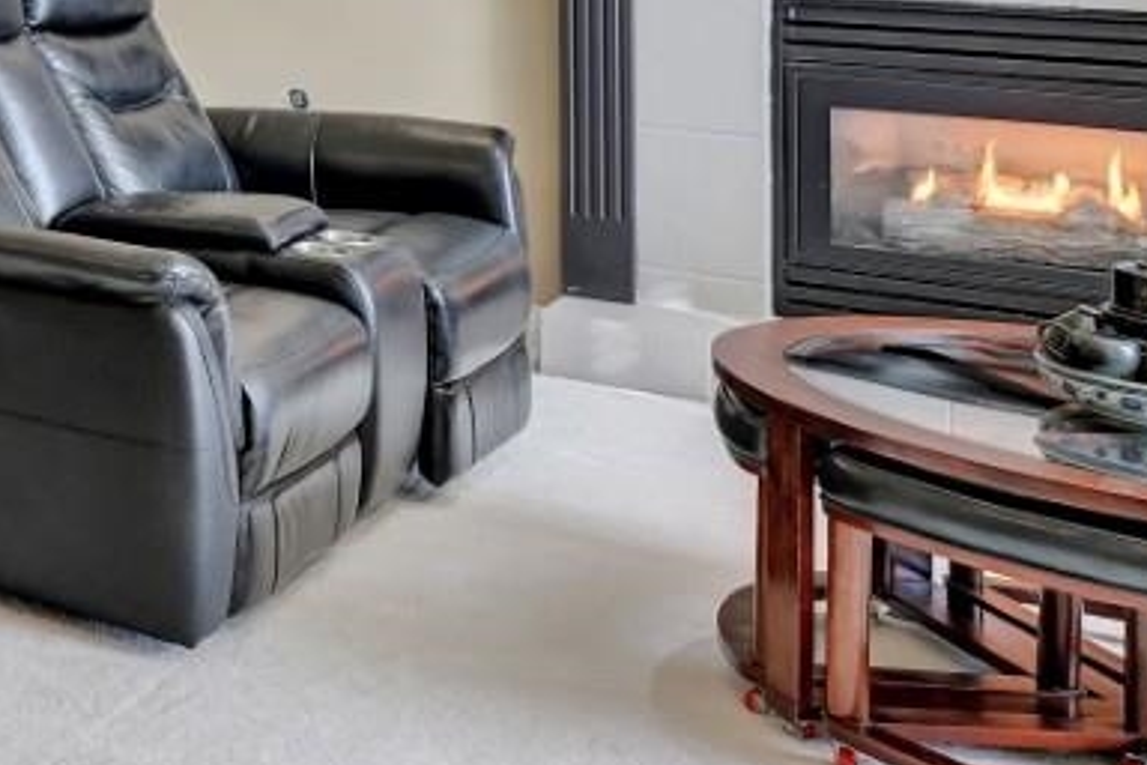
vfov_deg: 20.2
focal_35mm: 62
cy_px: -230
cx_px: -741
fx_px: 1960
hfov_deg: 23.2
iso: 400
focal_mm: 14.6
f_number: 4.5
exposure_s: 1/50
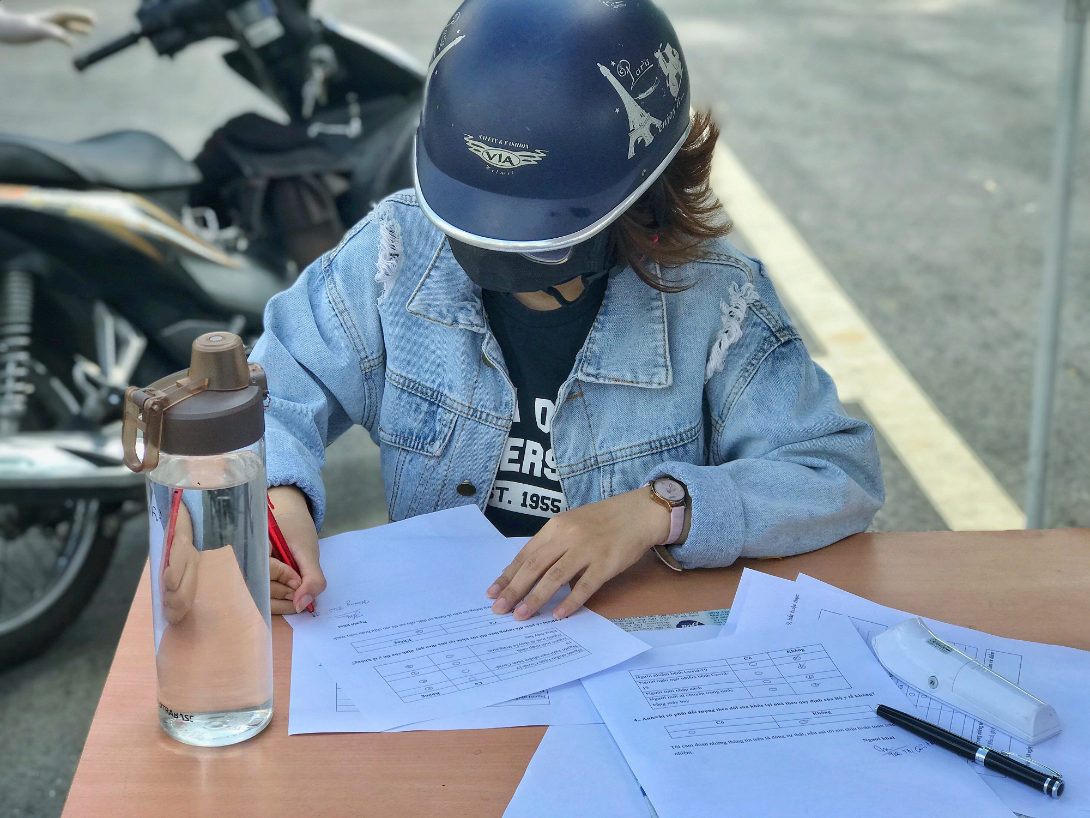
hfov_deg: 33.8
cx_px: 545
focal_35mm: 57
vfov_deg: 25.7
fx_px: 1795
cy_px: 409
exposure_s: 1/414
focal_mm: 6.6
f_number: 2.8
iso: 20
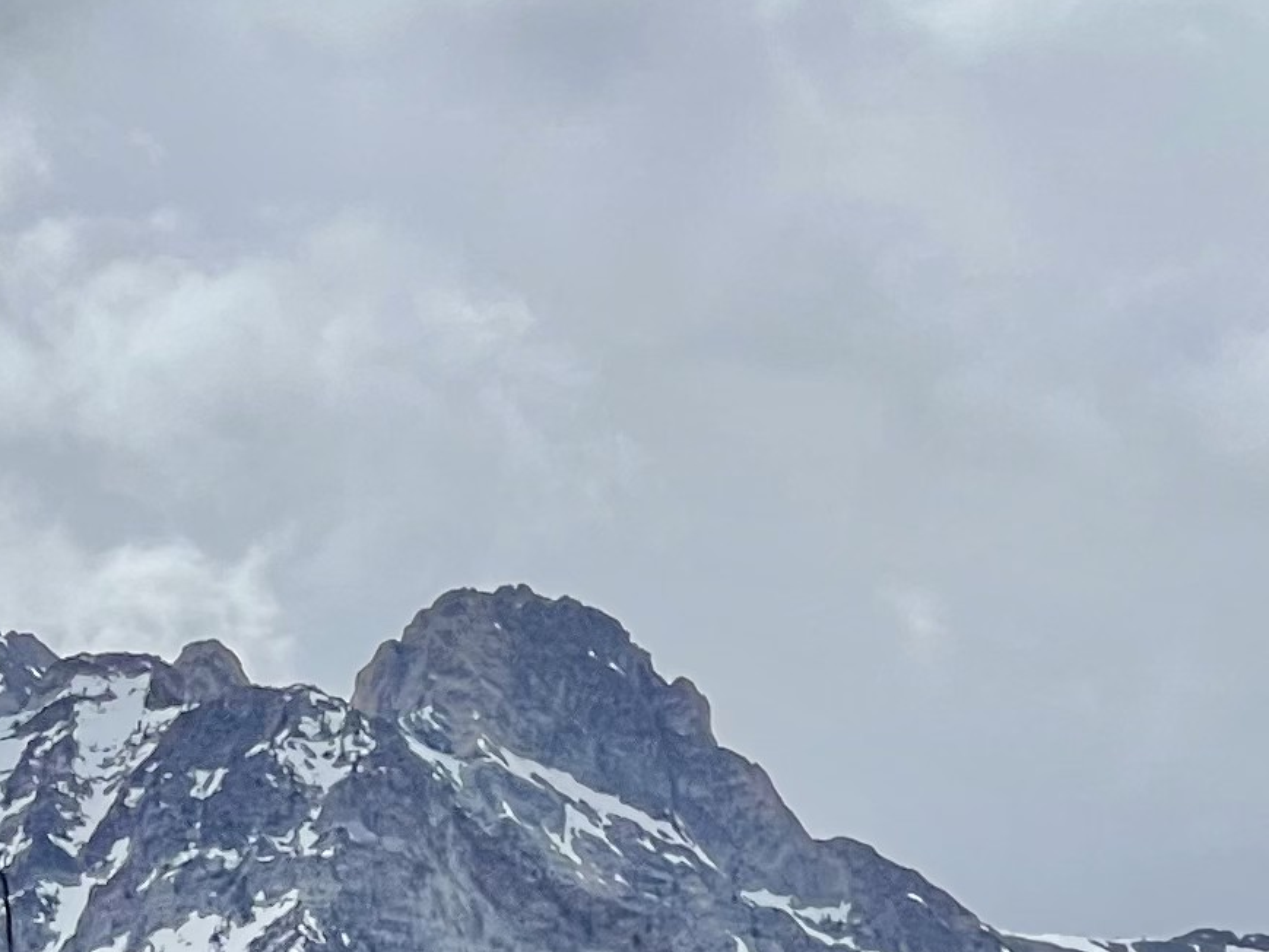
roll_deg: -0.1
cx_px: 778
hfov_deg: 6.7
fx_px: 10889
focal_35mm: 297
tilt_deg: +5.3
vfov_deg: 5.0
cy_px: 1422
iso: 20
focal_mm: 7.5
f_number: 2.2
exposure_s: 1/2732
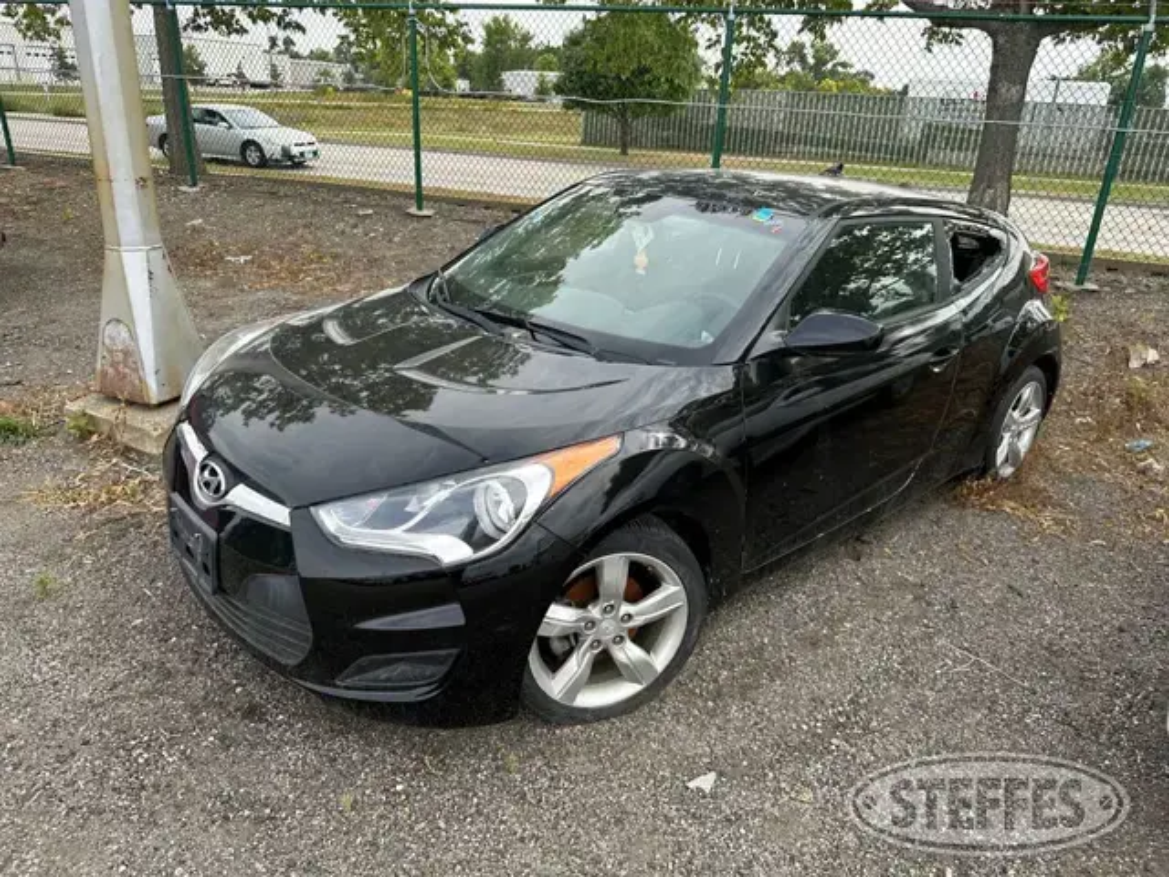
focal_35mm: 24
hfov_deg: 71.6
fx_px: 810
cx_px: 584
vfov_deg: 56.8
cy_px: 438
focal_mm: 6.86
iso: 80
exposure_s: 1/1095
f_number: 1.78
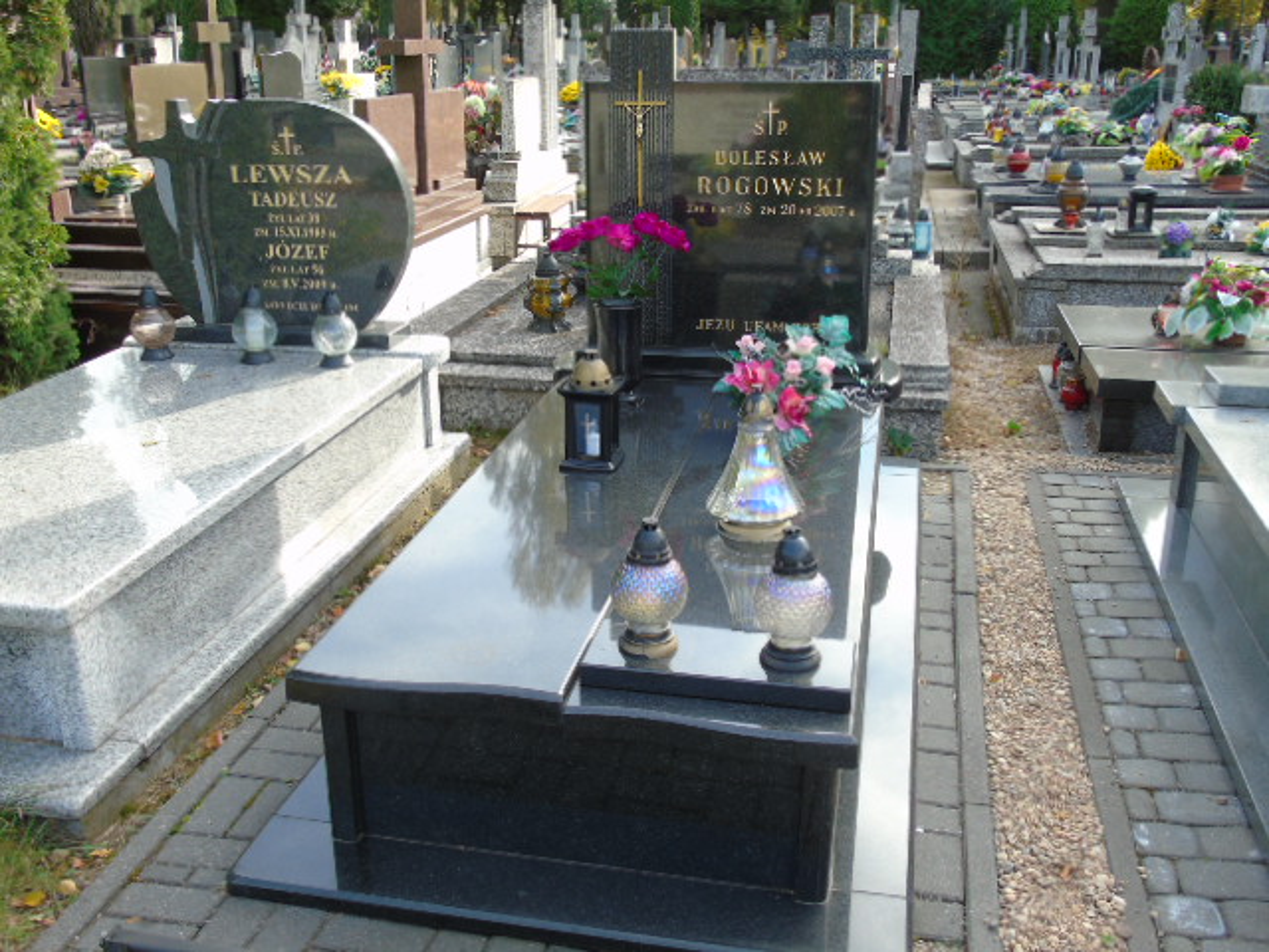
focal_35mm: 34
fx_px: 1246
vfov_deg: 41.8
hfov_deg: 54.0
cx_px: 634
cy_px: 476
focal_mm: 6.1
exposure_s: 1/100
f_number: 3.8
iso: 80
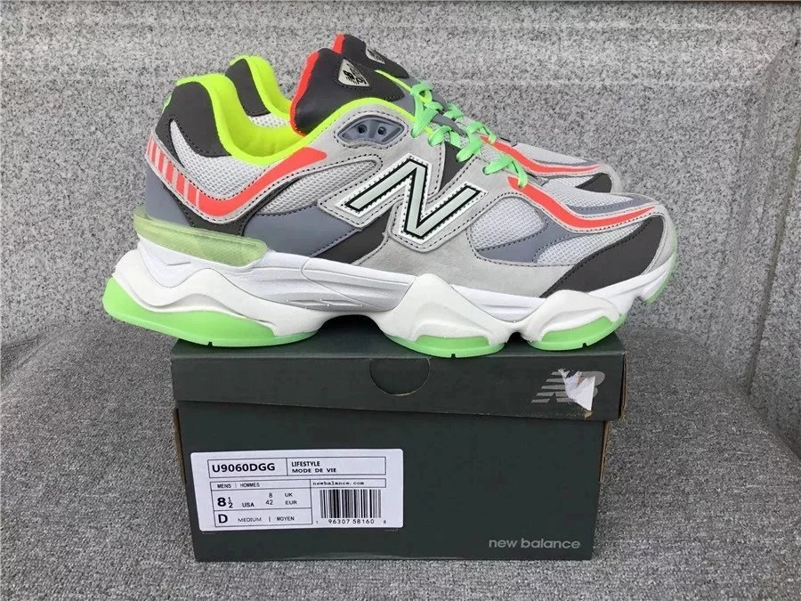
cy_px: 300
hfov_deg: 58.4
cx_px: 400
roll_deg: -0.4
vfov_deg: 45.4
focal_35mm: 31
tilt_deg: -21.9
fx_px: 717
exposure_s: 1/307
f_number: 2.4
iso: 25
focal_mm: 3.3
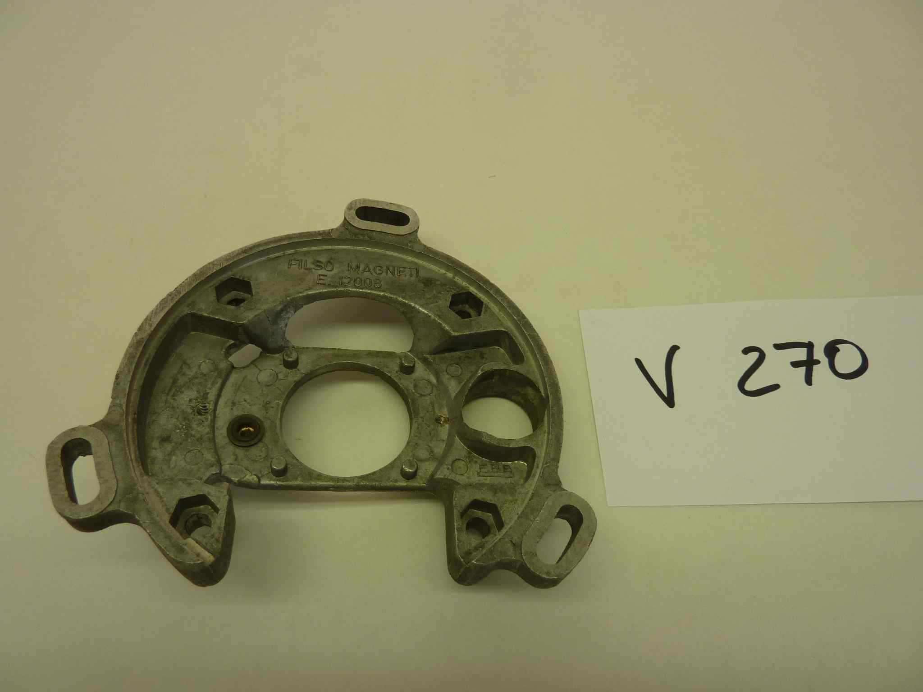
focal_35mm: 25
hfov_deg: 69.4
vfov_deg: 54.9
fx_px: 667
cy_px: 346
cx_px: 462
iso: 80
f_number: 3.3
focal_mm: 4.1
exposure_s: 1/60
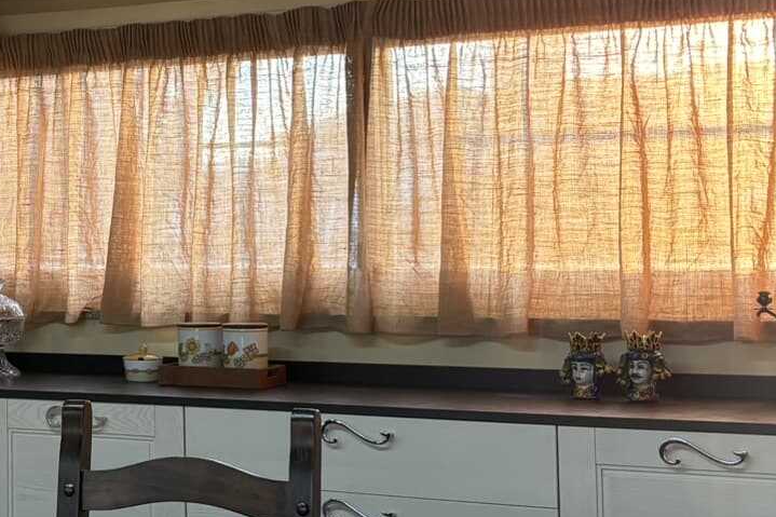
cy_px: 159
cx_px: 86
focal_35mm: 77
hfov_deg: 25.5
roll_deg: +0.9
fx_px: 1659
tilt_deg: +2.9
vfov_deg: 17.6
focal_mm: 5.96
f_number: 1.6
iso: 125
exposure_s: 1/100
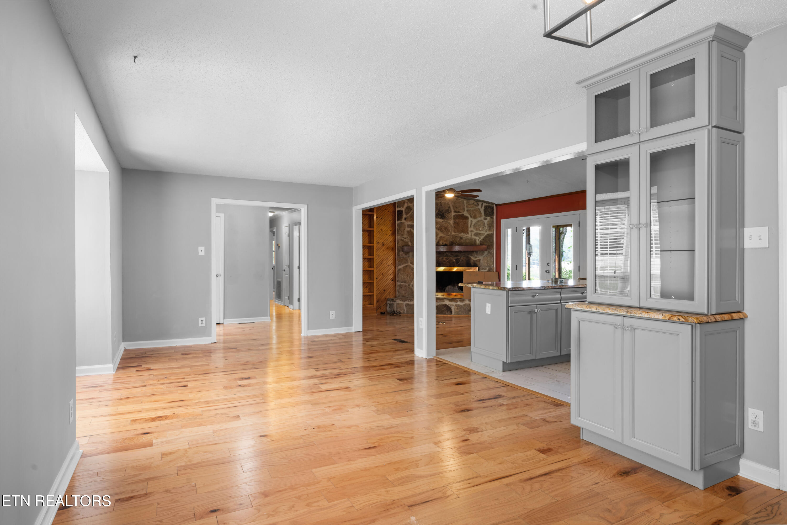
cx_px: 394
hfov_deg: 84.0
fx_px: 437
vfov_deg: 61.9
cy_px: 262
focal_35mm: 20
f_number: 9
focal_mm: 20
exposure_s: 2.5
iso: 100
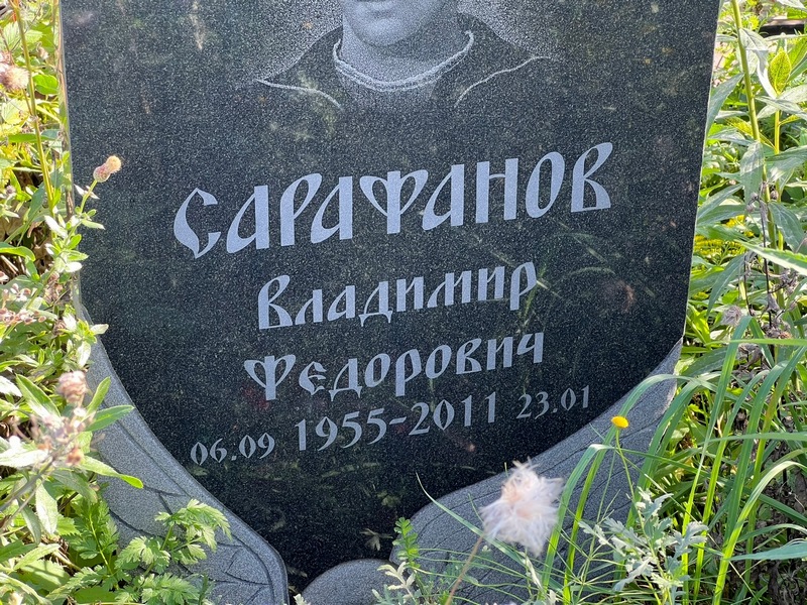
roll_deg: -2.5
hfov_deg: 25.3
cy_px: 302
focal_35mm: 77
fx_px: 1795
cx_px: 404
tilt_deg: -28.8
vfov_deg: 19.1
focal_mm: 9
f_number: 2.8
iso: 100
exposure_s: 1/99
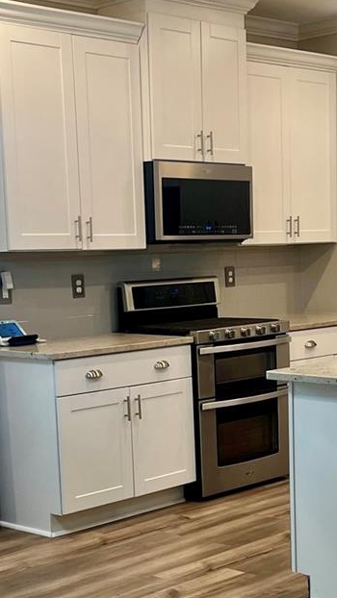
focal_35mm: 70
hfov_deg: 17.2
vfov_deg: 29.9
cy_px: 405
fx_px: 1112
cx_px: 232
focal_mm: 5.1
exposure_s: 1/120
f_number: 1.6
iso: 125
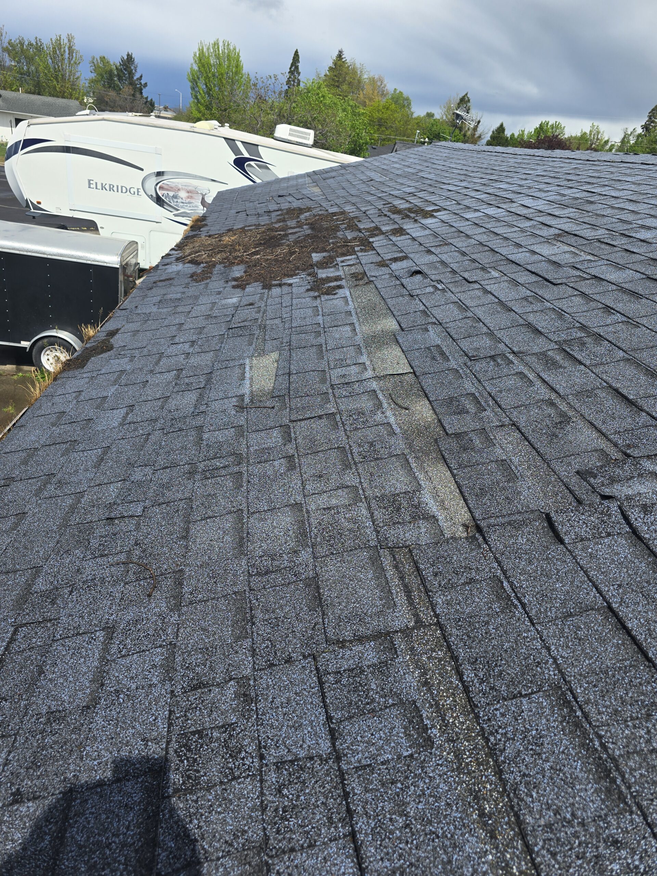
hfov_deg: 58.9
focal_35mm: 23
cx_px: 328
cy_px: 438
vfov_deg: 73.9
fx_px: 582
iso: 12
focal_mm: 6.3
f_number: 1.7
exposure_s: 1/984
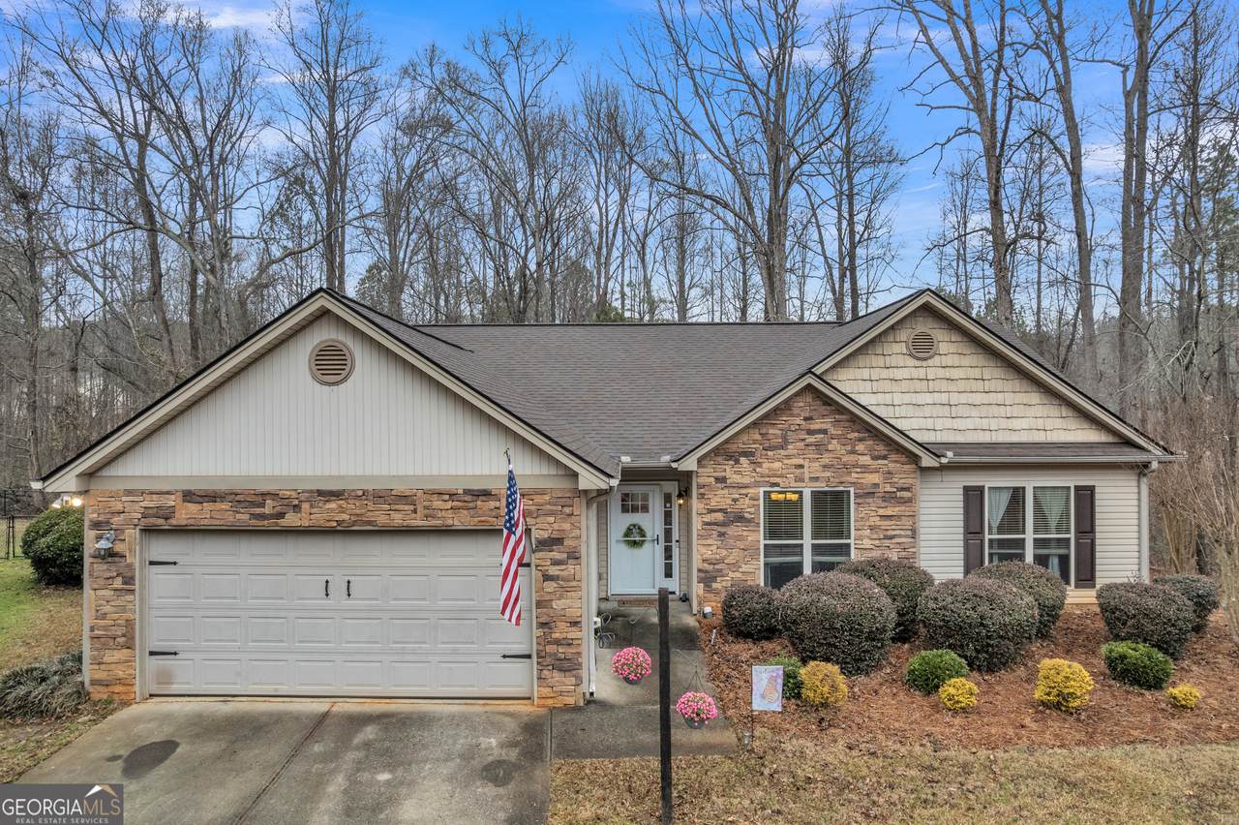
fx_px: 757
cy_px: 412
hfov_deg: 78.6
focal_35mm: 22
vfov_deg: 57.2
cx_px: 620
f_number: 2.8
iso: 100
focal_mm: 8.38
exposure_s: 1/25
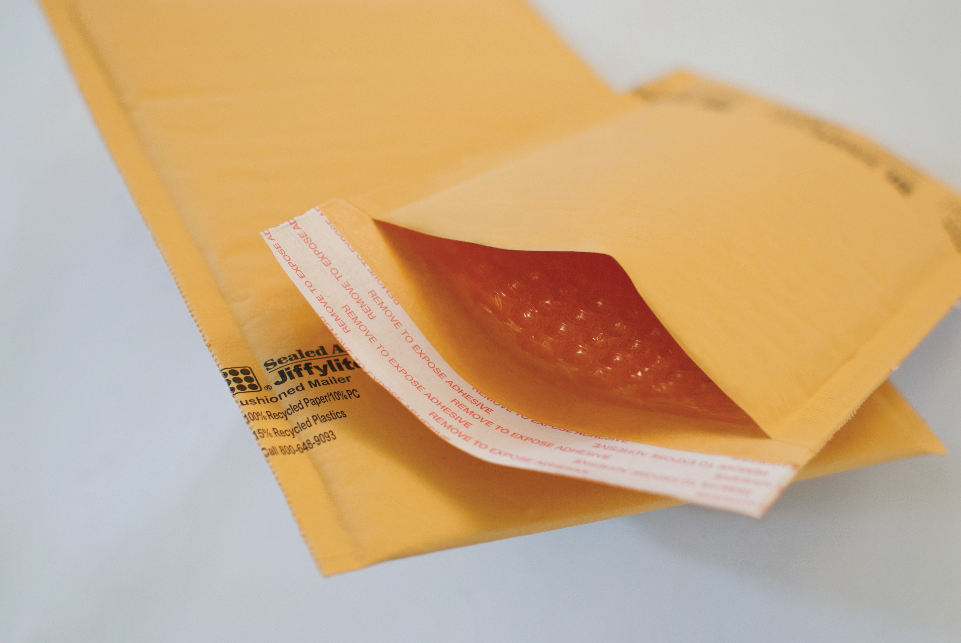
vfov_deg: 25.8
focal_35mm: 52
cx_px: 480
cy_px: 322
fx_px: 1403
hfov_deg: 37.8
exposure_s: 1/10
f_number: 2.5
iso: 100
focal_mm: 35
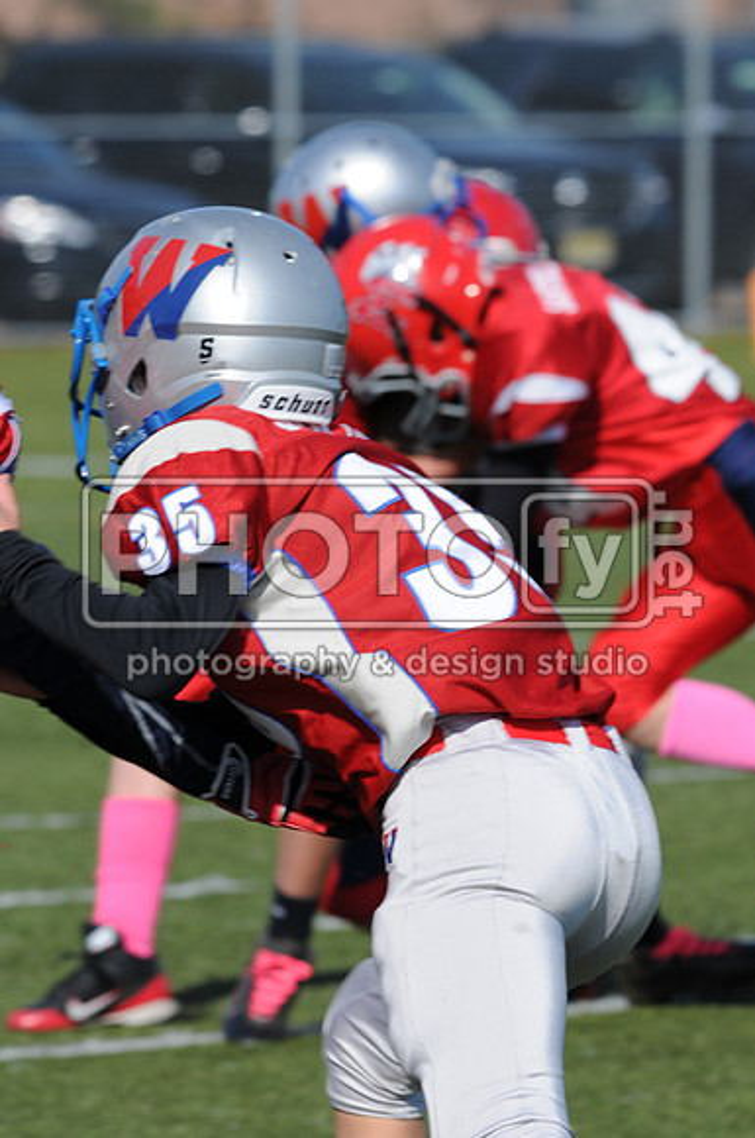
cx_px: 378
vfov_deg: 4.6
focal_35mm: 450
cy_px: 569
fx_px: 14198
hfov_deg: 3.0
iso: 200
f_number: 9
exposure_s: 1/500
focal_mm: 300
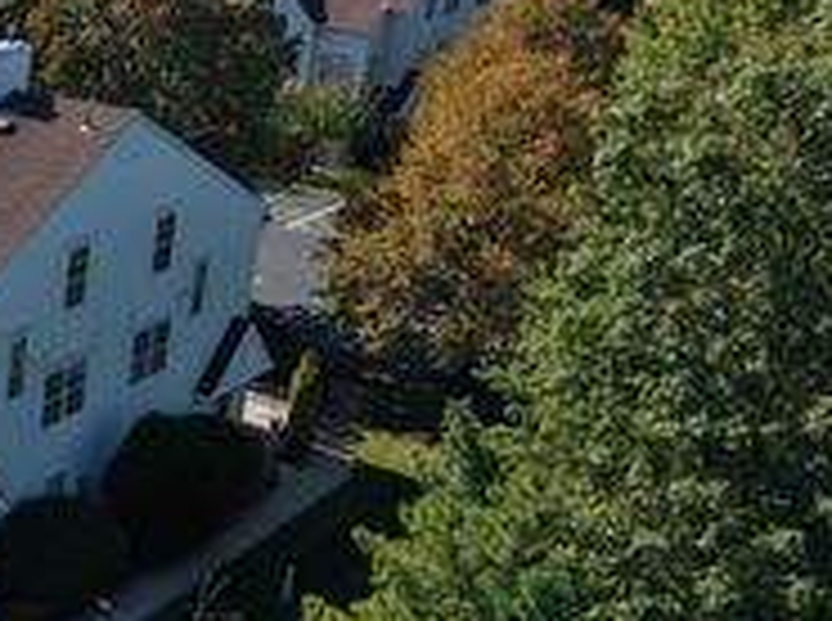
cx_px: -234
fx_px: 1559
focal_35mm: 65
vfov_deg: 22.4
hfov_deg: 25.8
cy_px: 425
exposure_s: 1/6400
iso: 300
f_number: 1.8
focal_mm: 8.67
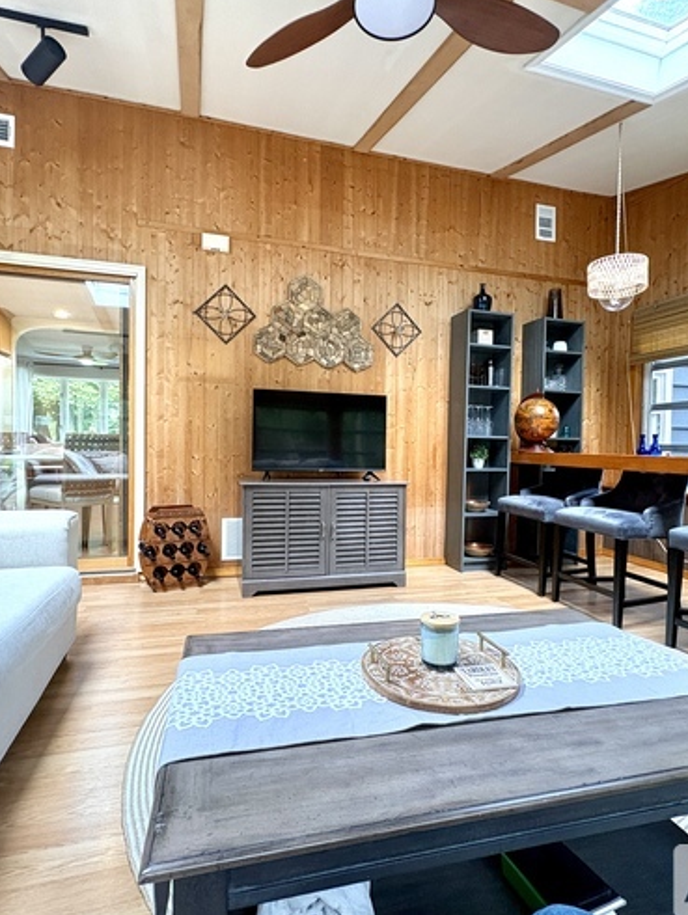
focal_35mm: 19
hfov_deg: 68.7
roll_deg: -0.6
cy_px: 453
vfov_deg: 84.6
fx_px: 503
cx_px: 353
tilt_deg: -0.7
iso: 320
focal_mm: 2.22
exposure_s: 1/60
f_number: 2.2
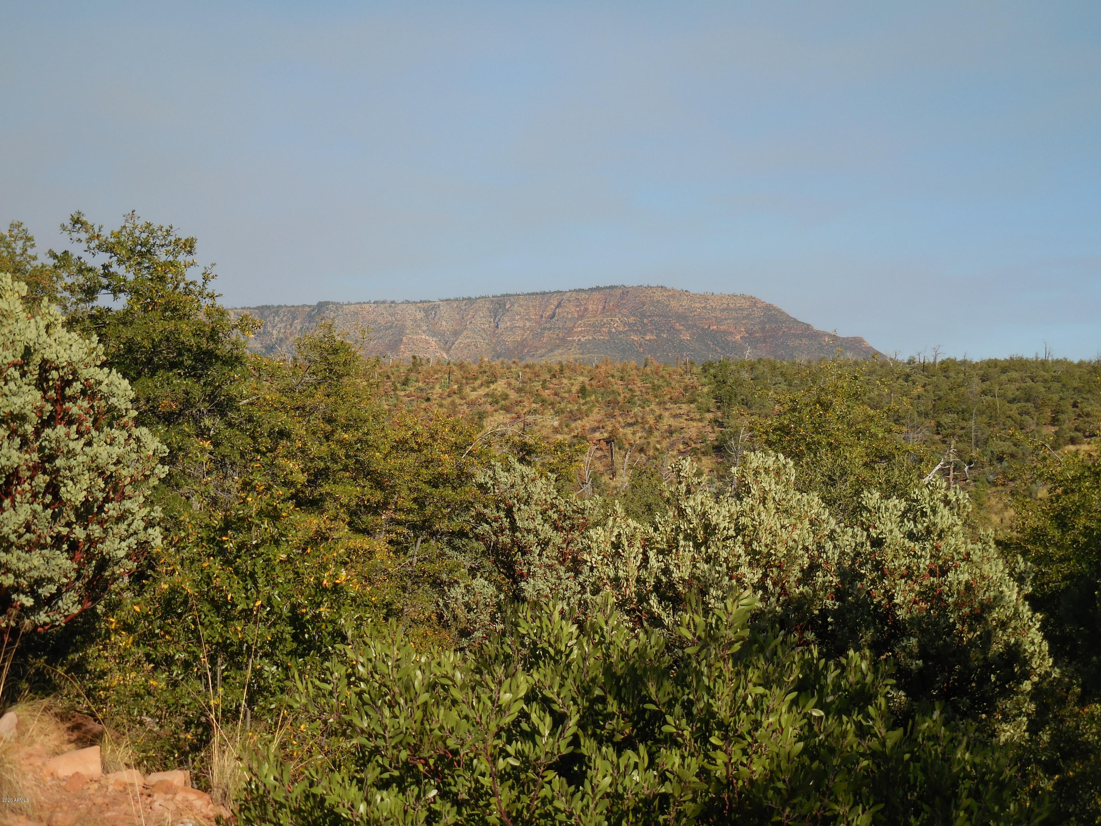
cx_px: 550
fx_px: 1940
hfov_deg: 31.7
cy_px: 413
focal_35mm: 61
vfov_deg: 24.0
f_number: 4.5
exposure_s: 1/1000
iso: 125
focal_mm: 11
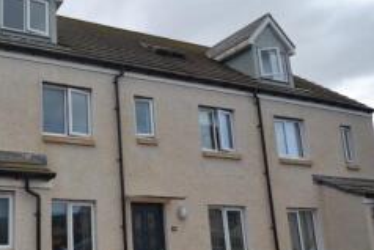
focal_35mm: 30
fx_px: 312
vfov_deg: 42.9
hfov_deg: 52.2
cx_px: 19
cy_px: 171
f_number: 7.1
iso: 100
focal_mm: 10
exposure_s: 1/200
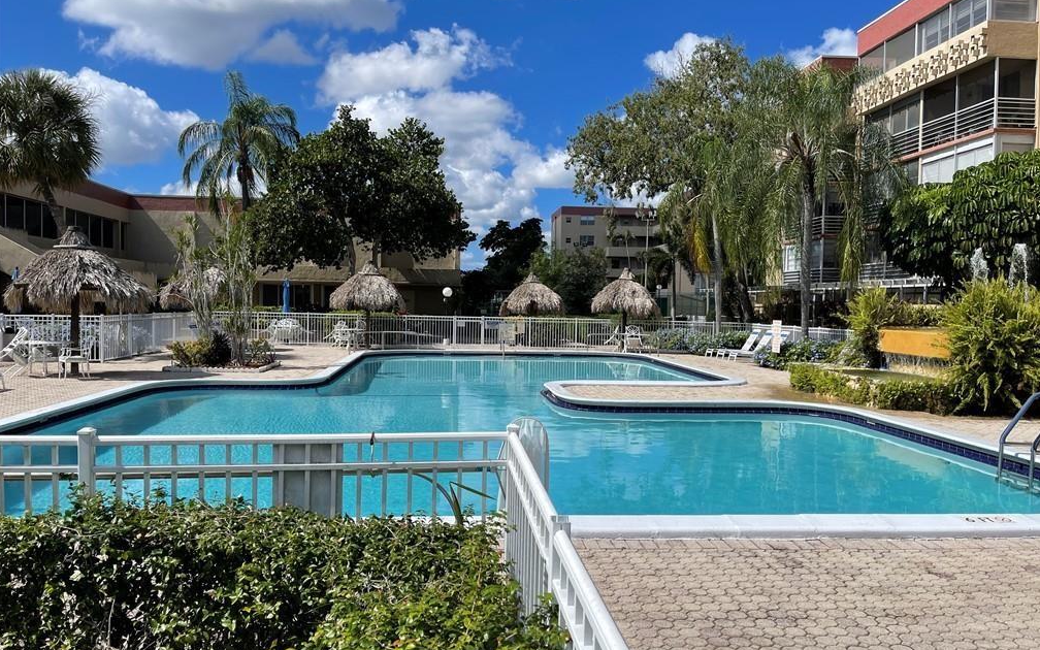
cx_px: 523
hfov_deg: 66.5
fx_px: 794
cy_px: 324
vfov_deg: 44.5
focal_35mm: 28
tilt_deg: -2.9
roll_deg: -1.0
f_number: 1.6
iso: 32
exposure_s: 1/5618
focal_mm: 5.1
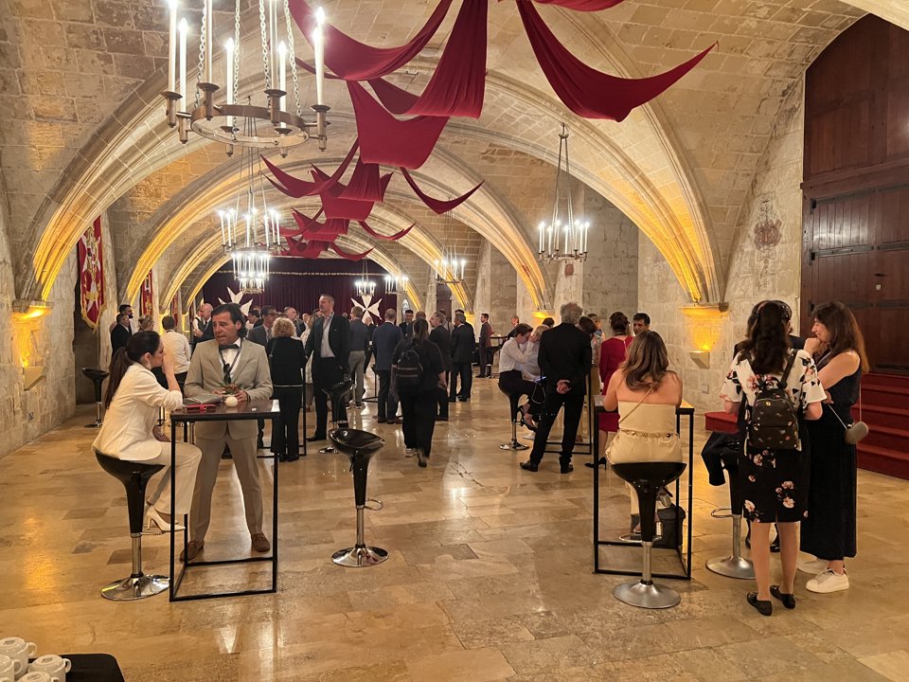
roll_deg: -0.1
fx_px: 683
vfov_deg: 53.1
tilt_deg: -2.3
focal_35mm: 26
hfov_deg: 67.3
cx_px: 454
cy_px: 341
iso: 400
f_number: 1.5
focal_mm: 5.7
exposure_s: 1/33
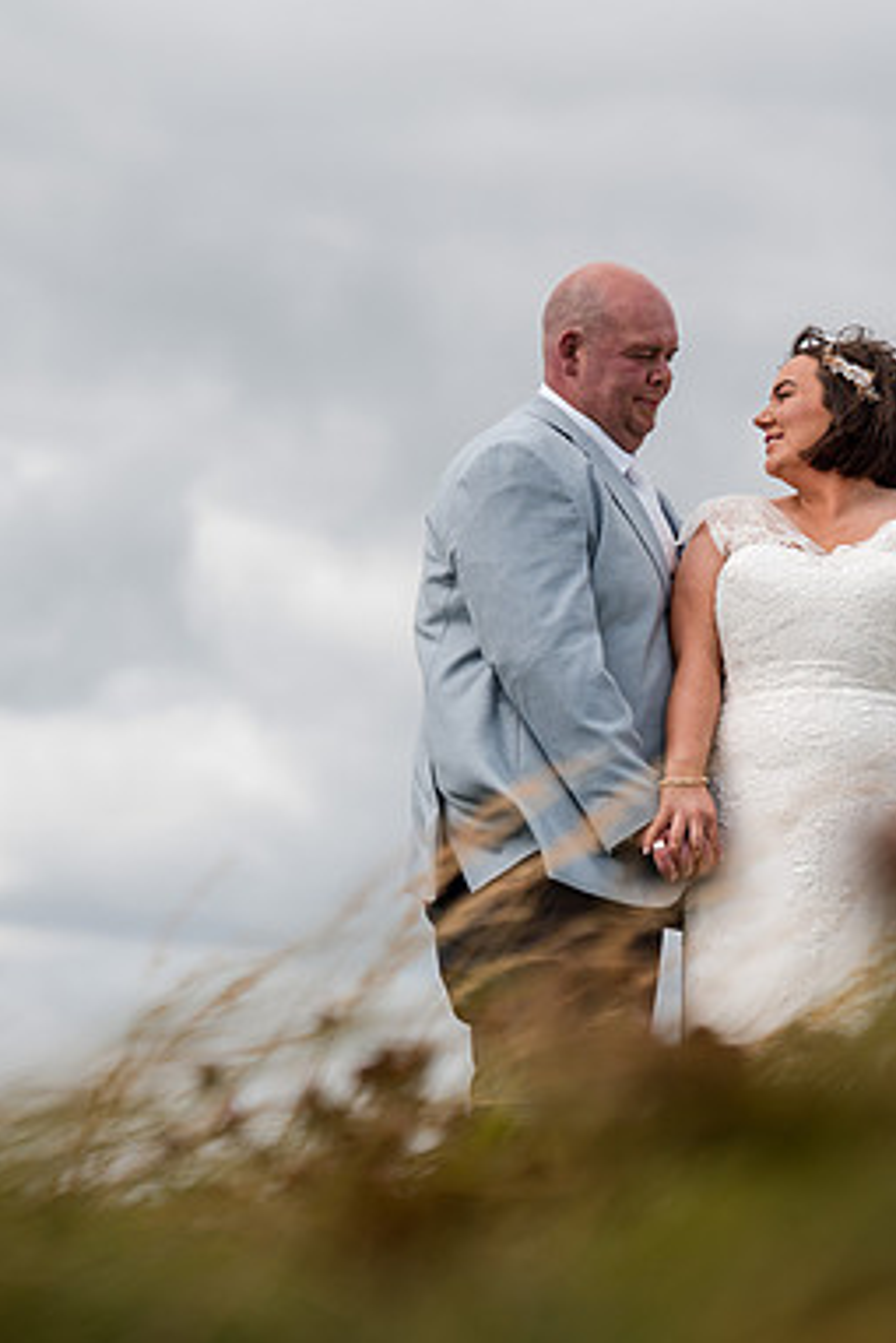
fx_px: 4811
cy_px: 673
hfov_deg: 10.6
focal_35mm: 129
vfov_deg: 15.9
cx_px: 678
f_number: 2.5
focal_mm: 85
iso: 100
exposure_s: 1/4000
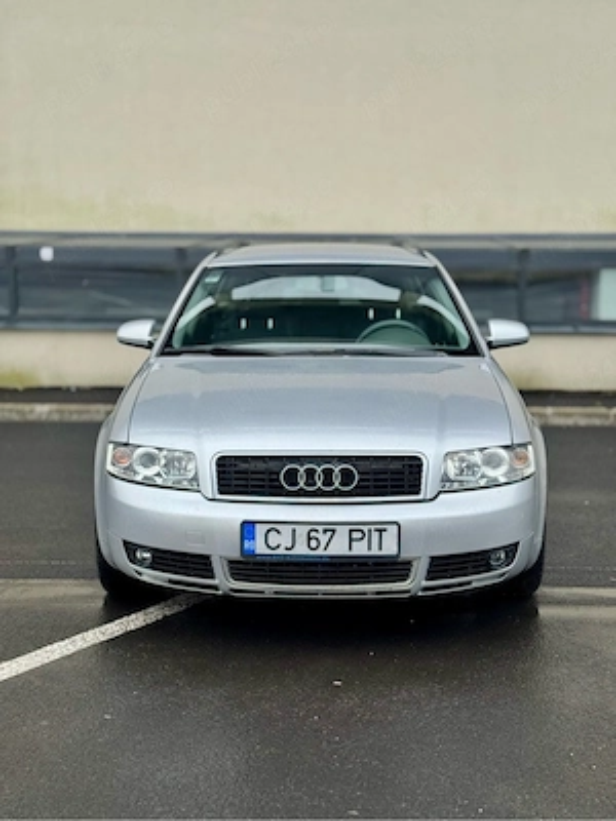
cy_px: 410
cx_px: 308
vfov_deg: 39.7
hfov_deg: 30.3
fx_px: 1139
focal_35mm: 48
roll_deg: +0.3
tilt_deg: -7.5
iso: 64
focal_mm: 6.76
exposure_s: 1/1114
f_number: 1.78
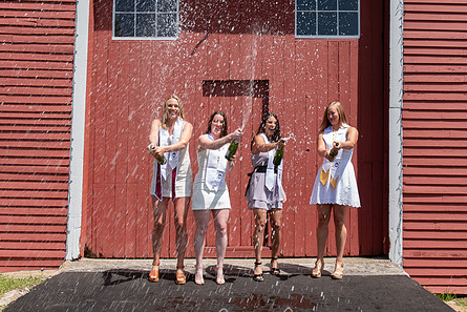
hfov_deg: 40.2
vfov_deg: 27.5
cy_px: 140
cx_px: 266
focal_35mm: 49
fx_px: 636
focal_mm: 25
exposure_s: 1/250
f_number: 5.6
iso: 100
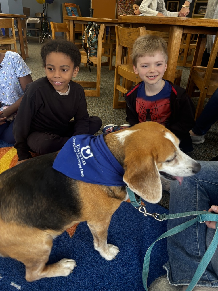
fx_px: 218
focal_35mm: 26
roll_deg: -3.1
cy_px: 146
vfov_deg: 67.3
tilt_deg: -28.5
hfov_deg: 53.1
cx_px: 109
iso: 64
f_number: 1.6
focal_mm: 5.96
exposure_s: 1/60
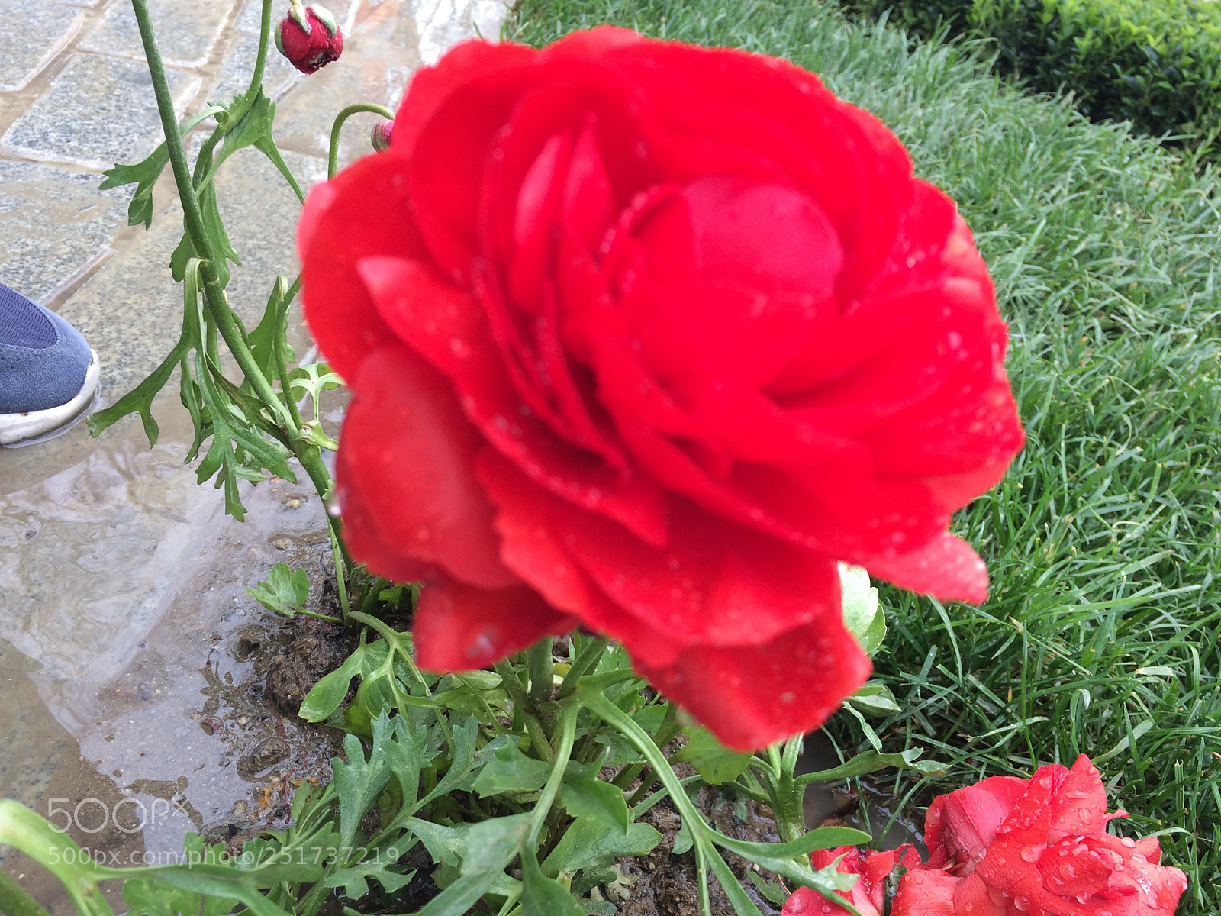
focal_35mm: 29
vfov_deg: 48.2
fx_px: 1023
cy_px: 458
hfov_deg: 61.7
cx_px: 610
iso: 32
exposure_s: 1/109
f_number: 2.2
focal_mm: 4.15
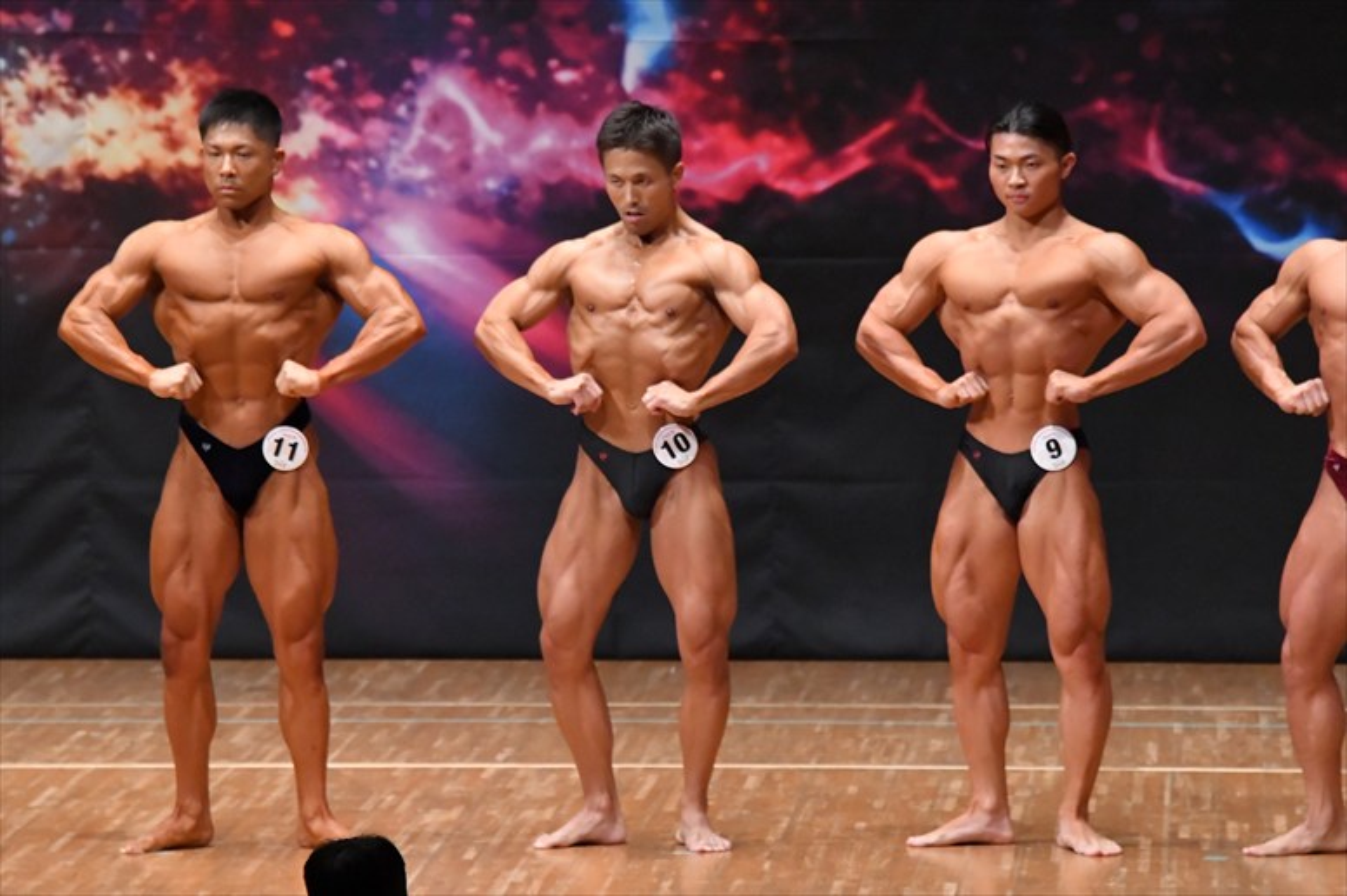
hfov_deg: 7.6
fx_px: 10098
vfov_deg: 5.1
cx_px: 674
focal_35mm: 270
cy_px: 448
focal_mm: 180
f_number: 5.6
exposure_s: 1/400
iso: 8000
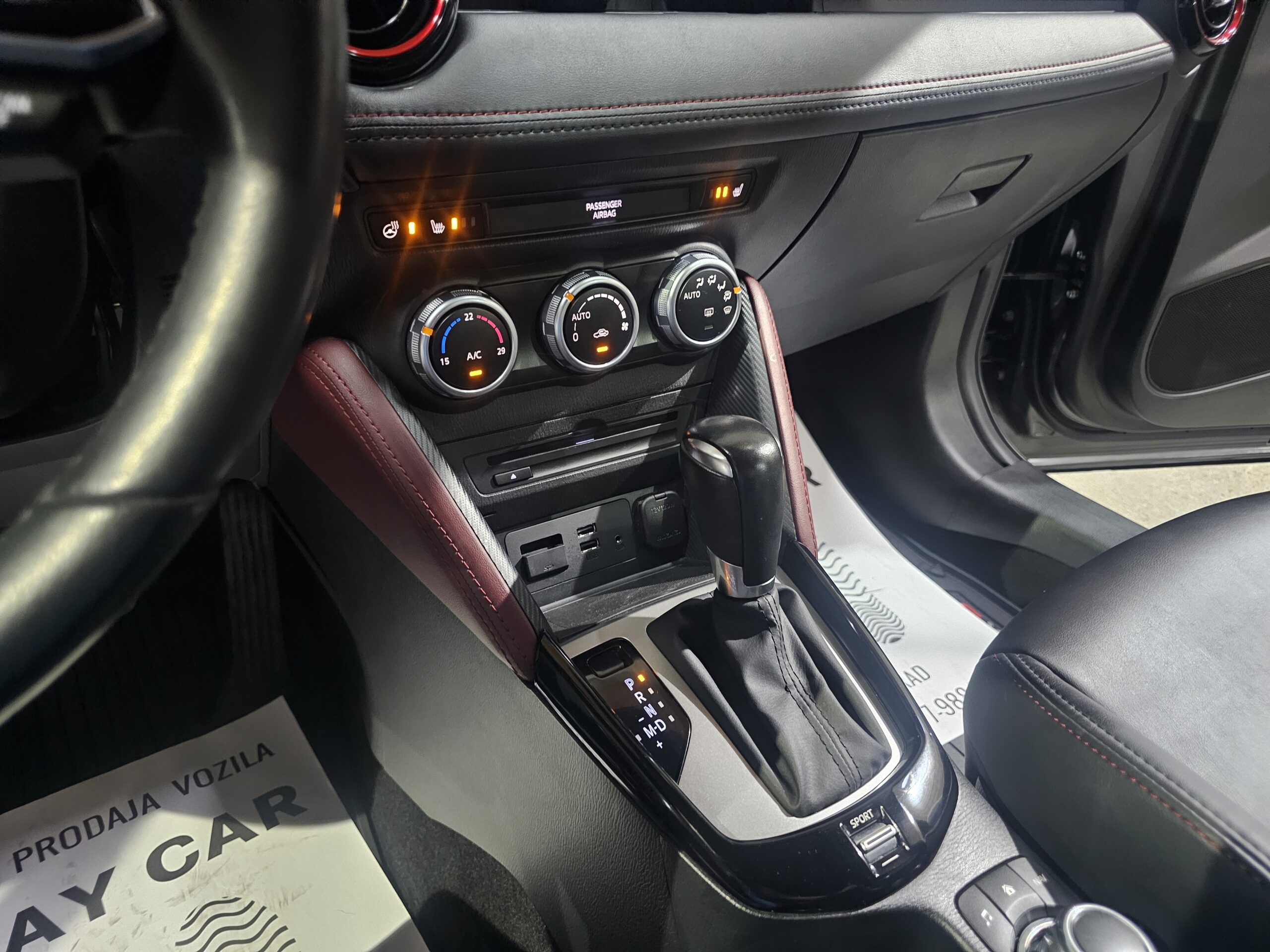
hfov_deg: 73.9
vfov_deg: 58.9
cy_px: 476
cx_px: 635
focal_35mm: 23
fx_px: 844
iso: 1000
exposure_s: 1/25
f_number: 1.7
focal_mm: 6.3
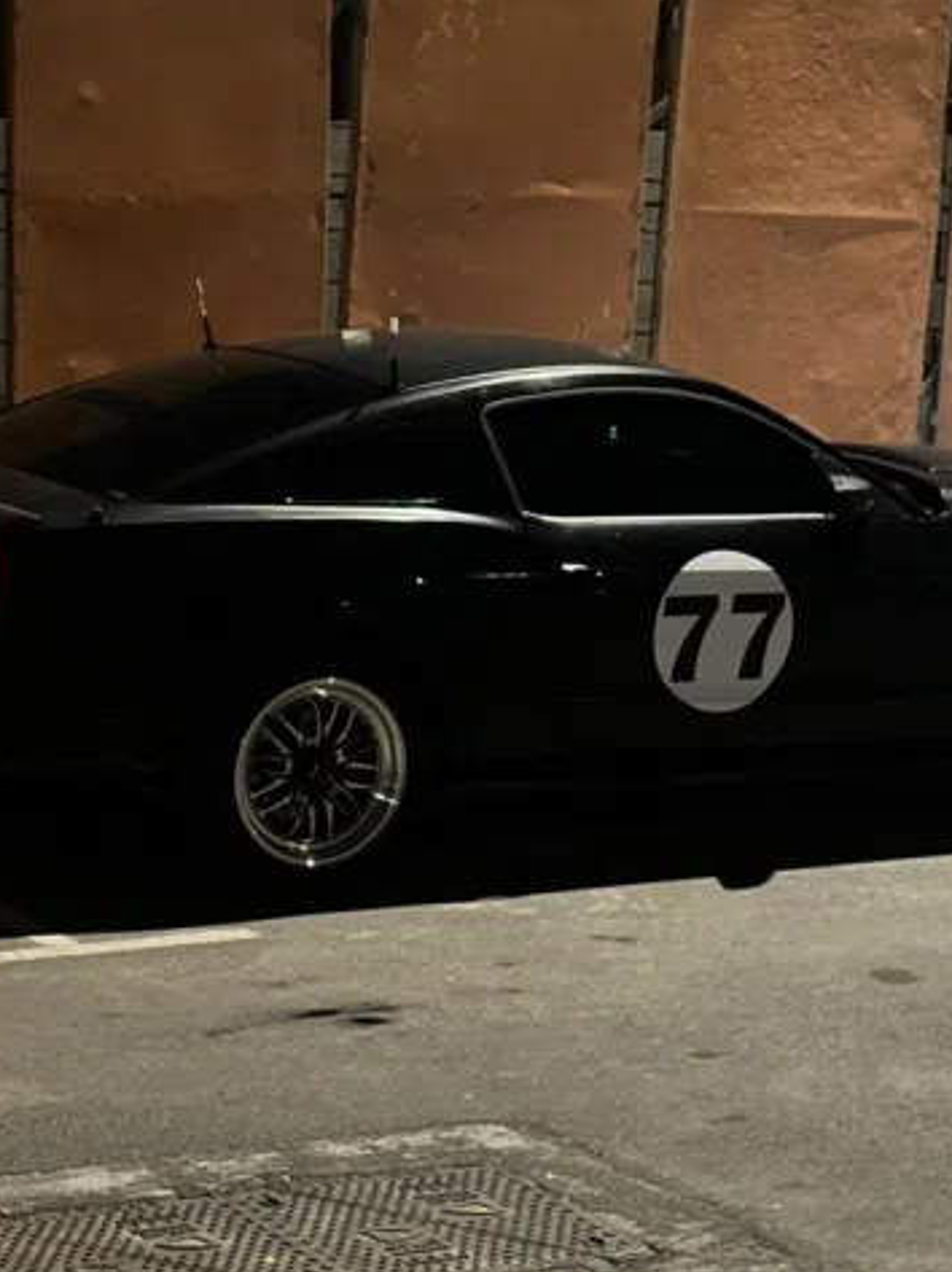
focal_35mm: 65
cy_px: 640
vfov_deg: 29.8
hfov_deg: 22.5
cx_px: 573
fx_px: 2387
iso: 400
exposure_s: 1/13
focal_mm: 6.86
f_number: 1.78
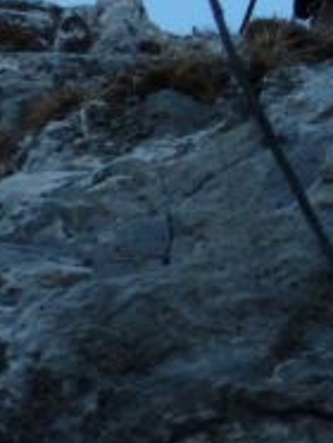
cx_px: 442
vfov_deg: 2.0
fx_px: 12362
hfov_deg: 1.5
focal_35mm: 966
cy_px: -257
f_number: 4.9
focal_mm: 49.2
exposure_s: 1/400
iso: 160
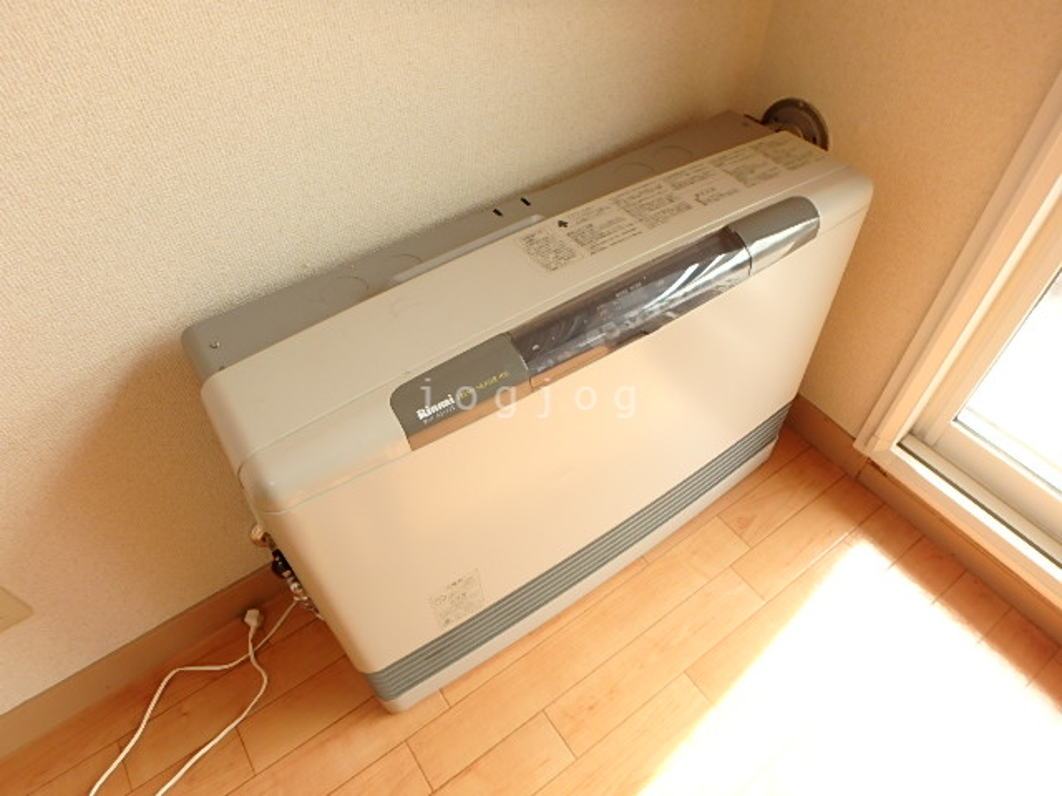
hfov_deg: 79.0
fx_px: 644
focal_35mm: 21
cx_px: 531
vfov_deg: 63.4
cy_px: 398
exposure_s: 1/80
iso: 125
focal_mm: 3.7
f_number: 3.5
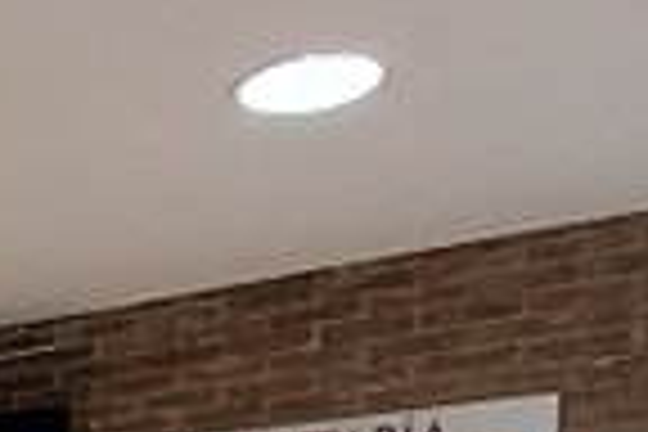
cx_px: -306
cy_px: 886
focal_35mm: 83
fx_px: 1494
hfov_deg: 21.0
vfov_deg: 13.8
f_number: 2.2
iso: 50
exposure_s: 1/100
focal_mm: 1.64
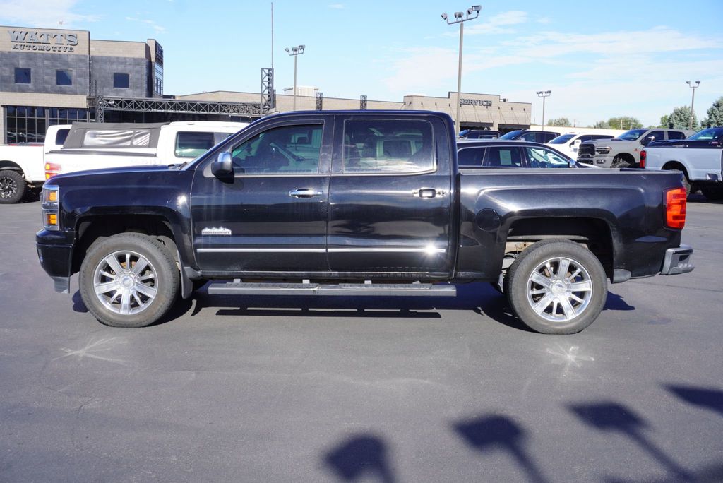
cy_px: 242
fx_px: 814
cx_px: 362
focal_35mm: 40
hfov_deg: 47.9
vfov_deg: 33.1
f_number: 9
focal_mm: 27
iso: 100
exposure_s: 1/125
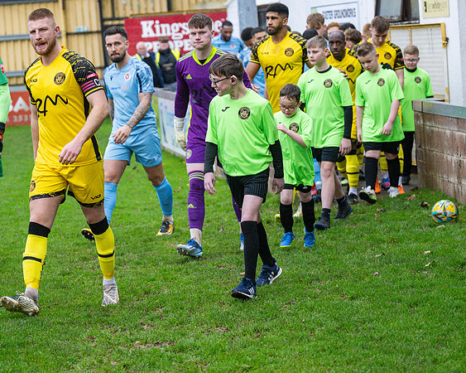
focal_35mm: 121
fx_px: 1662
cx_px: 249
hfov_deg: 16.0
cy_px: 190
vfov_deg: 12.8
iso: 2000
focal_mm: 70
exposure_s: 1/2000
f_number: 2.8
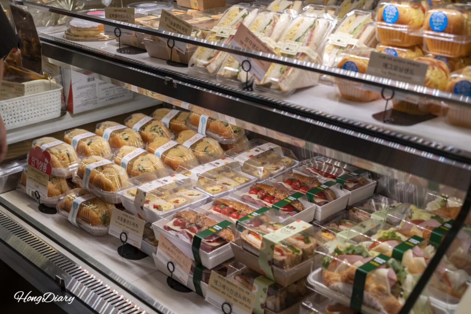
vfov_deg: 27.0
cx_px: 236
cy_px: 157
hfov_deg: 39.6
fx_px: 654
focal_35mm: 50
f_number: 5.6
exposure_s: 1/160
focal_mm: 50
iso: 800
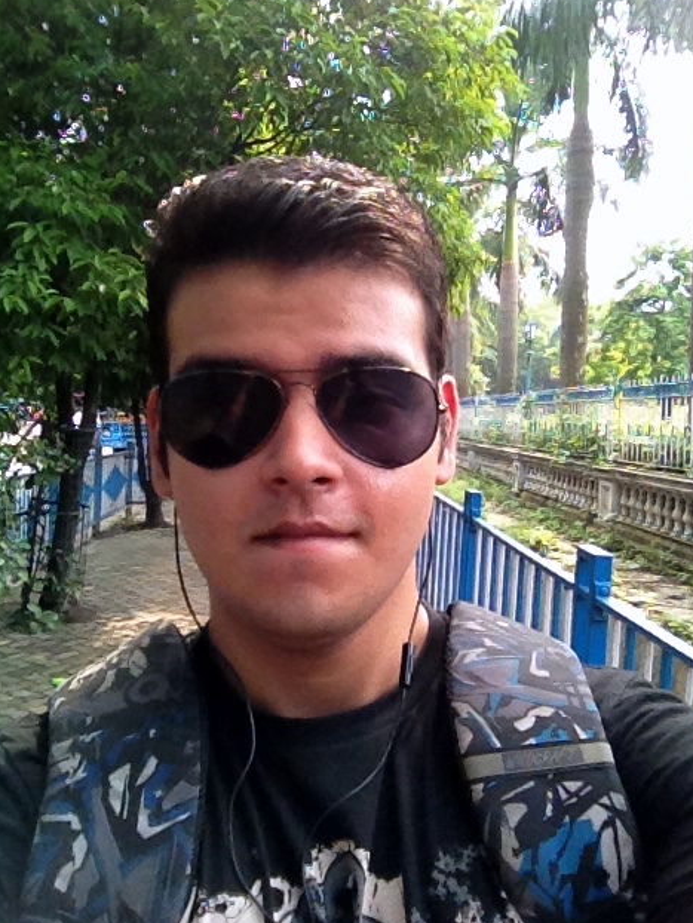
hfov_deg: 39.7
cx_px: 352
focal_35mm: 36
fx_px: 960
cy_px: 456
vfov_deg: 51.3
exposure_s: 1/408
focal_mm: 1.85
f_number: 2.4
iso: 125
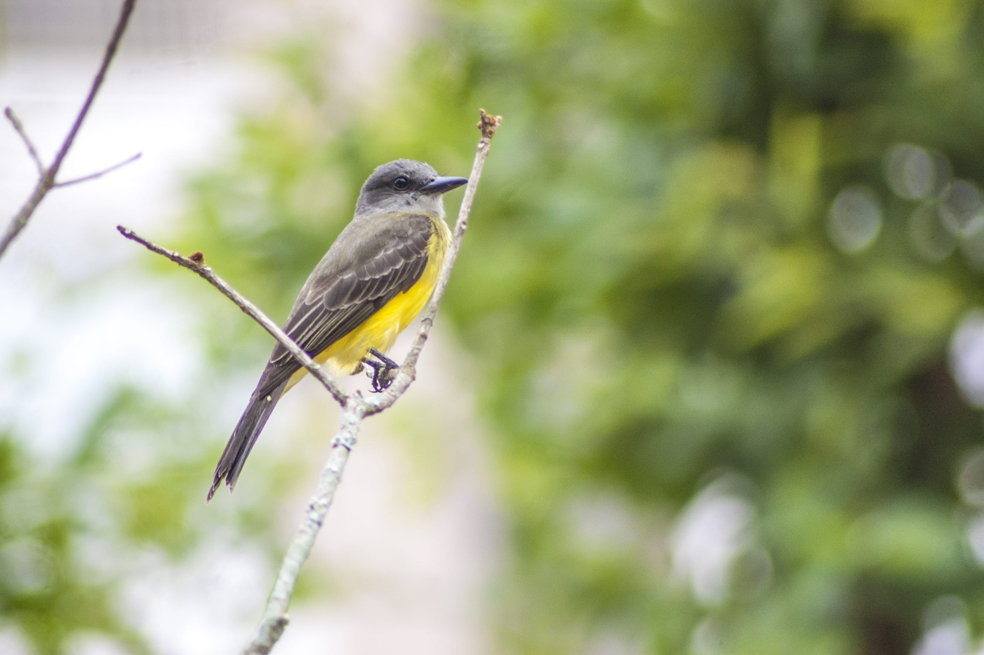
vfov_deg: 3.0
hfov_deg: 4.6
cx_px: 492
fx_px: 12289
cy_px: 328
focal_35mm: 450
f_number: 5.6
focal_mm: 300
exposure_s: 1/200
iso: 800
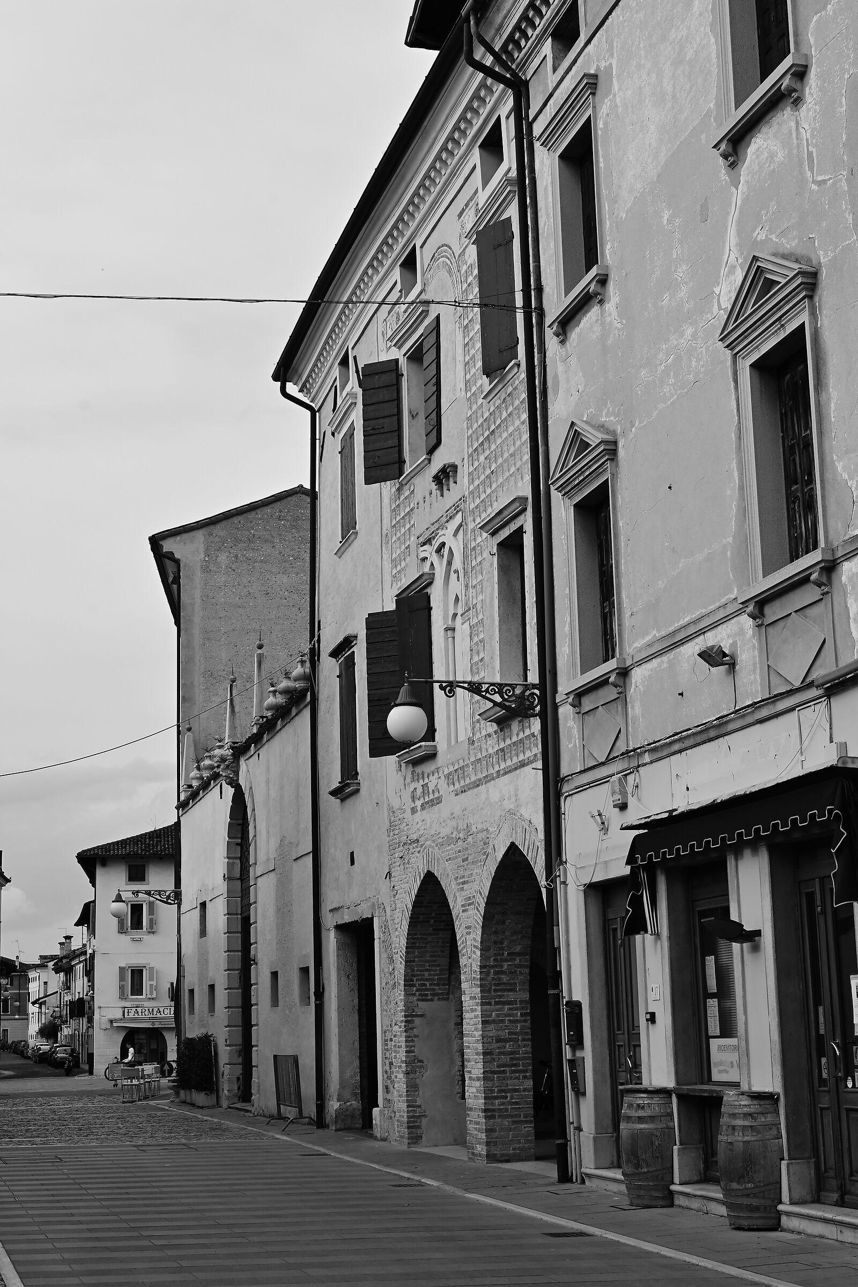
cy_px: 644
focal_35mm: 52
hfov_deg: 25.8
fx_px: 1877
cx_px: 429
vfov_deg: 37.9
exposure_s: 1/125
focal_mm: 35
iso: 100
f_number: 13
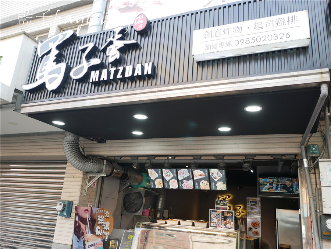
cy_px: 124
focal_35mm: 30
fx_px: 287
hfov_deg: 60.0
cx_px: 166
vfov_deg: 46.8
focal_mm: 15
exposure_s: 1/200
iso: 200
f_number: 2.5
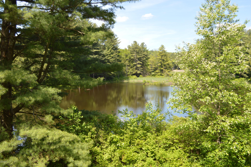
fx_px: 251
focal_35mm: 36
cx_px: 126
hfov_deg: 53.2
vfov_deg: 36.8
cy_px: 84
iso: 100
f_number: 5.6
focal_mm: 24
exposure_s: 1/200
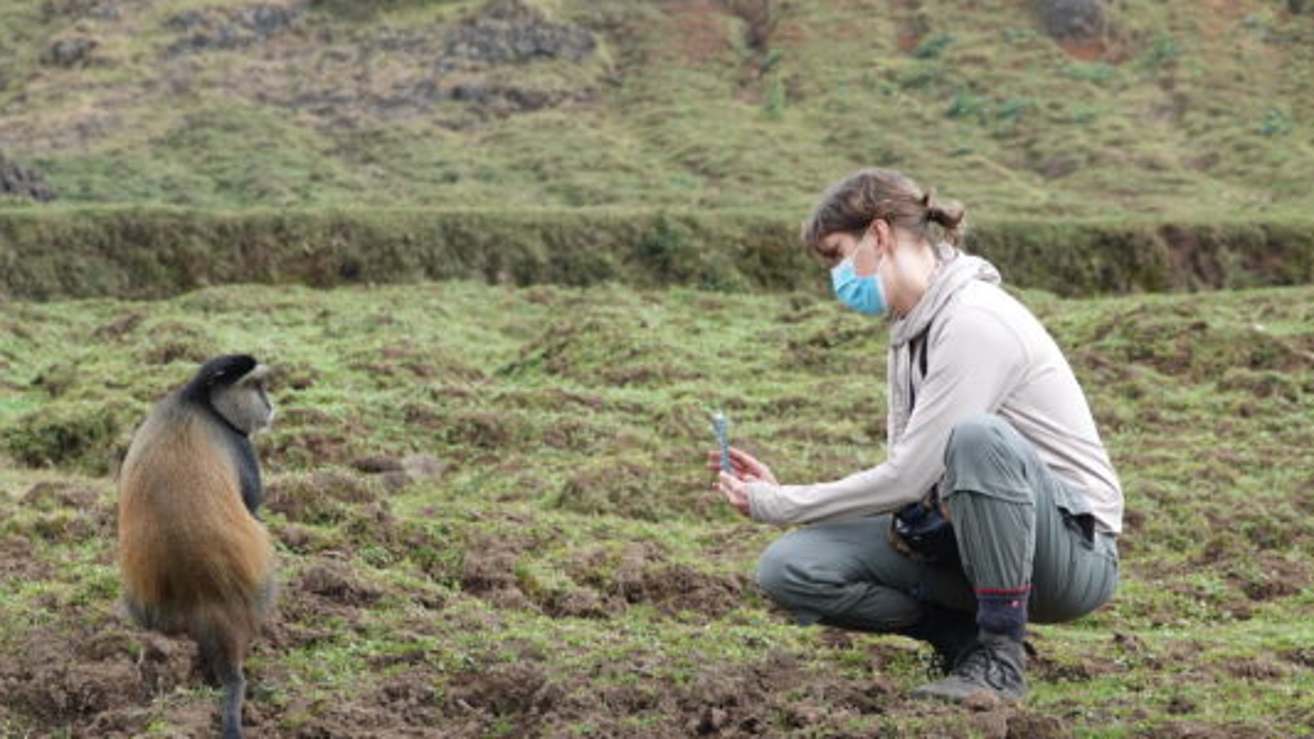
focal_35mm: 145
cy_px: 443
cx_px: 592
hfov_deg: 14.8
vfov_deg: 8.4
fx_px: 5053
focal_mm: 44.93
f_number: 4
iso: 100
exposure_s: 1/125
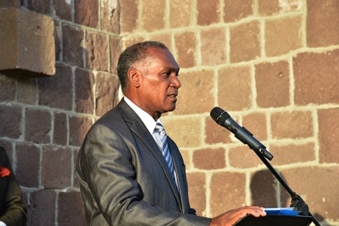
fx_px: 1130
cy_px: 113
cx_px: 170
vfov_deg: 11.4
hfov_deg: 17.1
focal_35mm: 120
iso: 100
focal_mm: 120
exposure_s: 1/60
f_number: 5.6
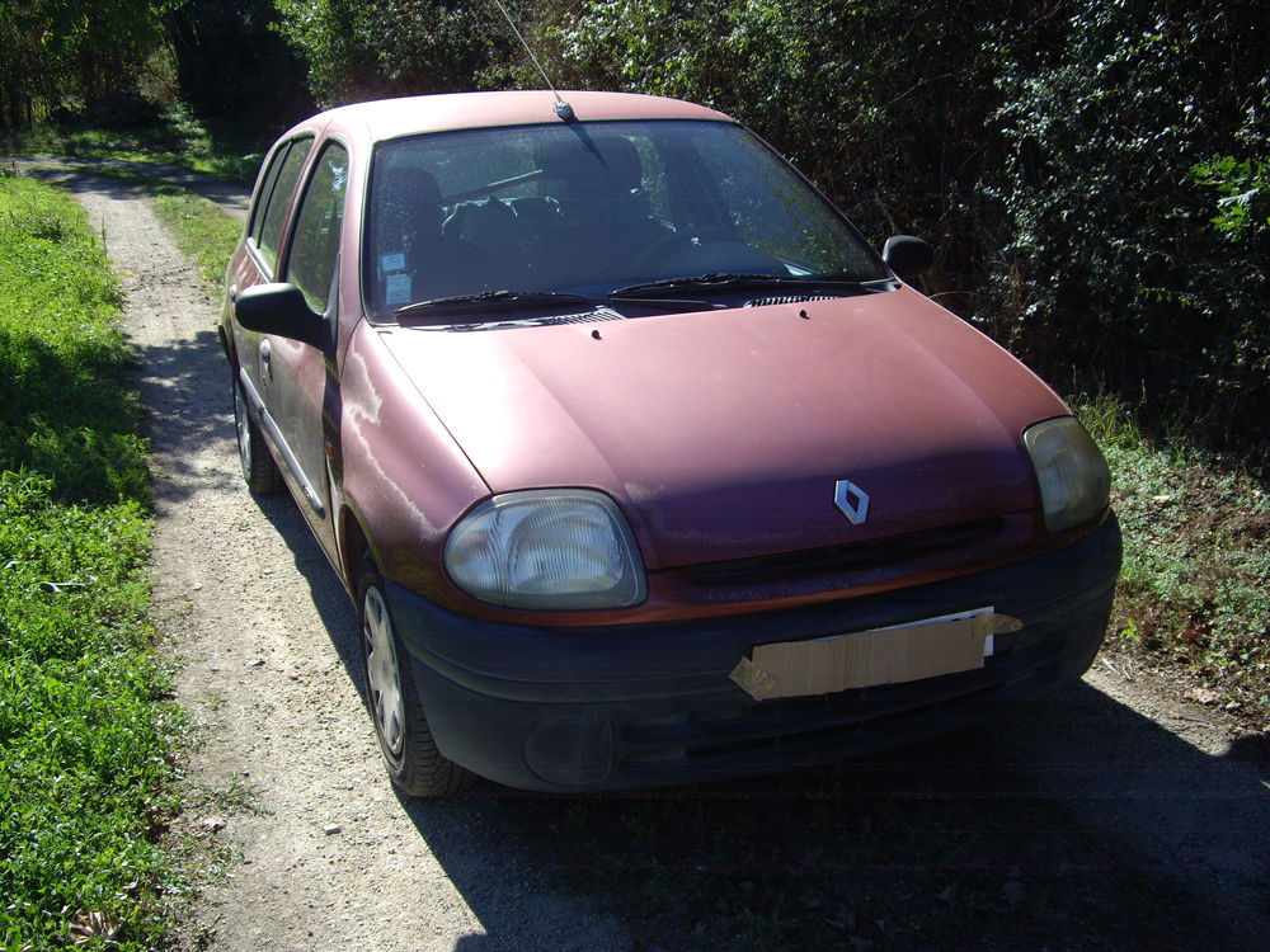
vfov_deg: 37.7
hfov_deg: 49.0
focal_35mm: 38
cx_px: 635
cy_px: 476
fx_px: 1394
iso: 64
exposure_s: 1/400
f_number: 2.8
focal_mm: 7.9
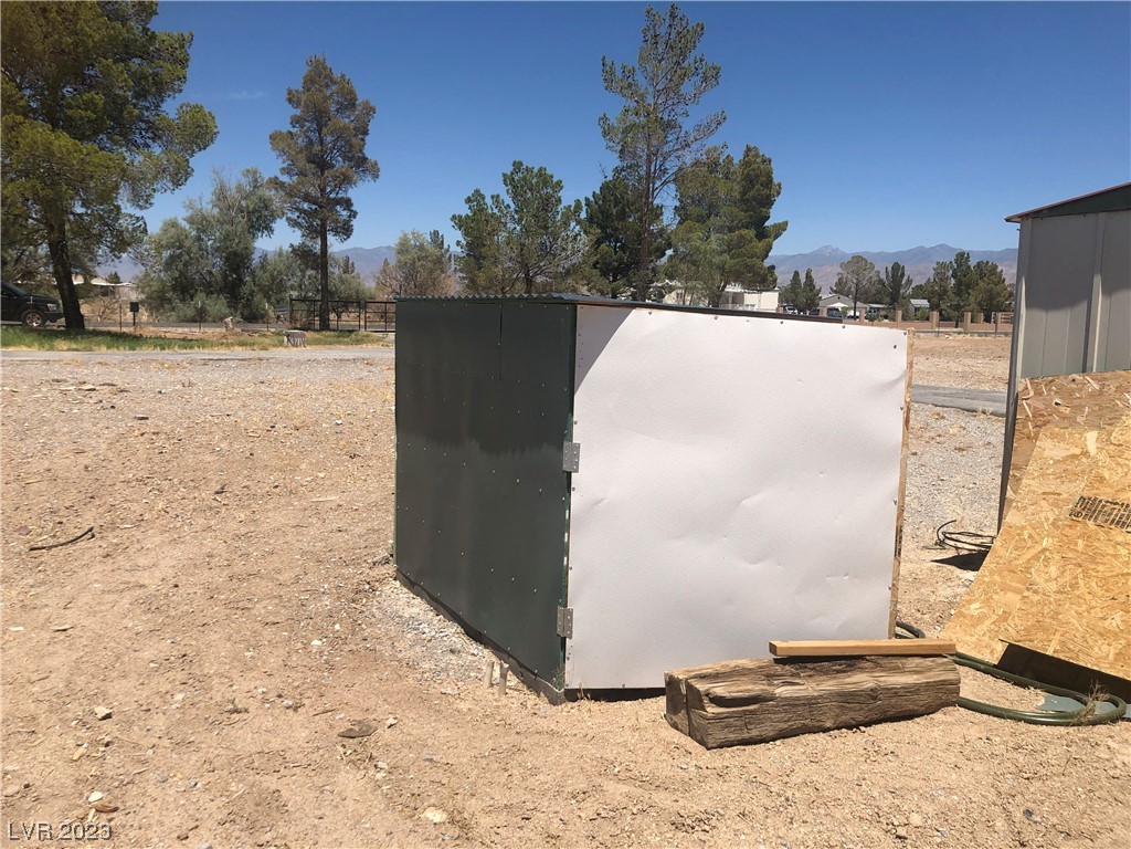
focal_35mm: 28
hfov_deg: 63.4
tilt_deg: -7.2
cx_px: 566
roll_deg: -2.4
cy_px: 424
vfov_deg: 49.7
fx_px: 915
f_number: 1.8
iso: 20
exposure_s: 1/3205
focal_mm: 3.99
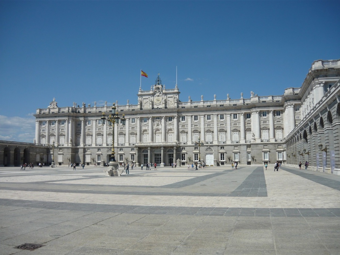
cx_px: 170
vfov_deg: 42.9
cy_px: 128
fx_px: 324
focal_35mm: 33
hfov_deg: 55.4
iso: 100
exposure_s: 1/400
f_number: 8
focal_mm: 5.5
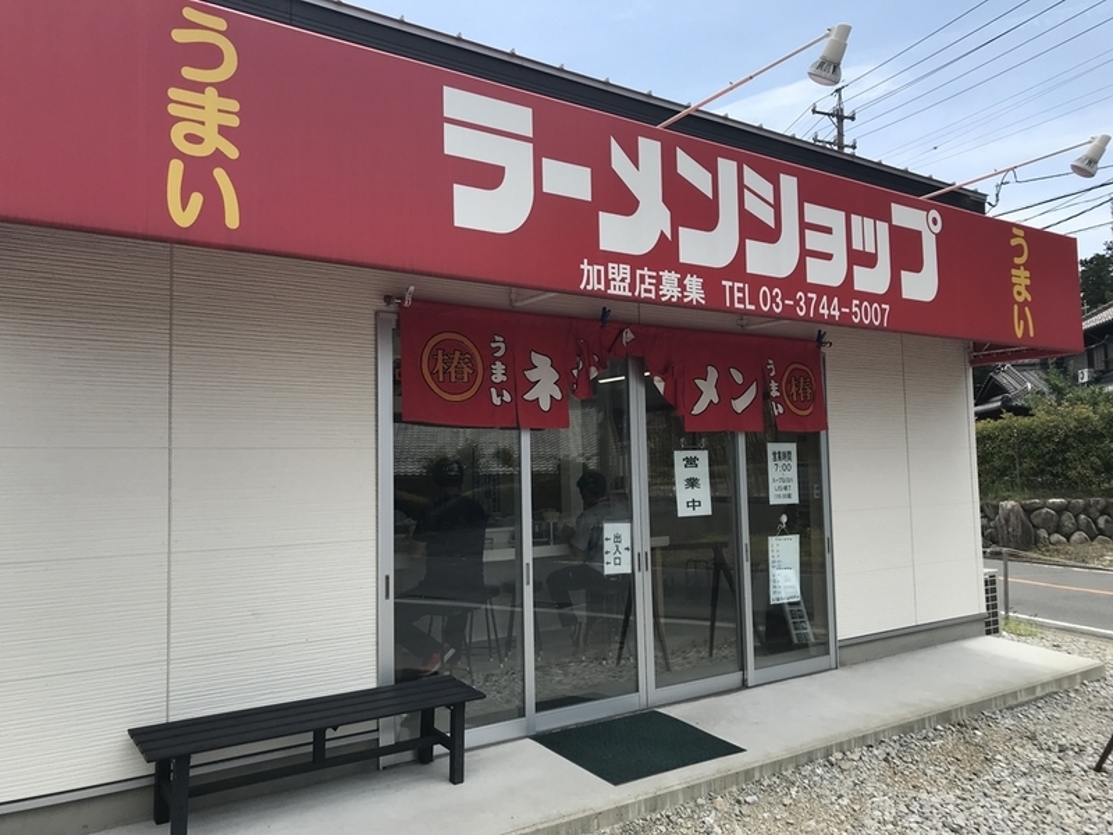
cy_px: 418
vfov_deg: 49.7
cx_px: 556
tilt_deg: +4.1
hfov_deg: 63.4
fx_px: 900
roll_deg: +1.5
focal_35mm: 28
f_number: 1.8
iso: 20
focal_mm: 3.99
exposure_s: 1/1808
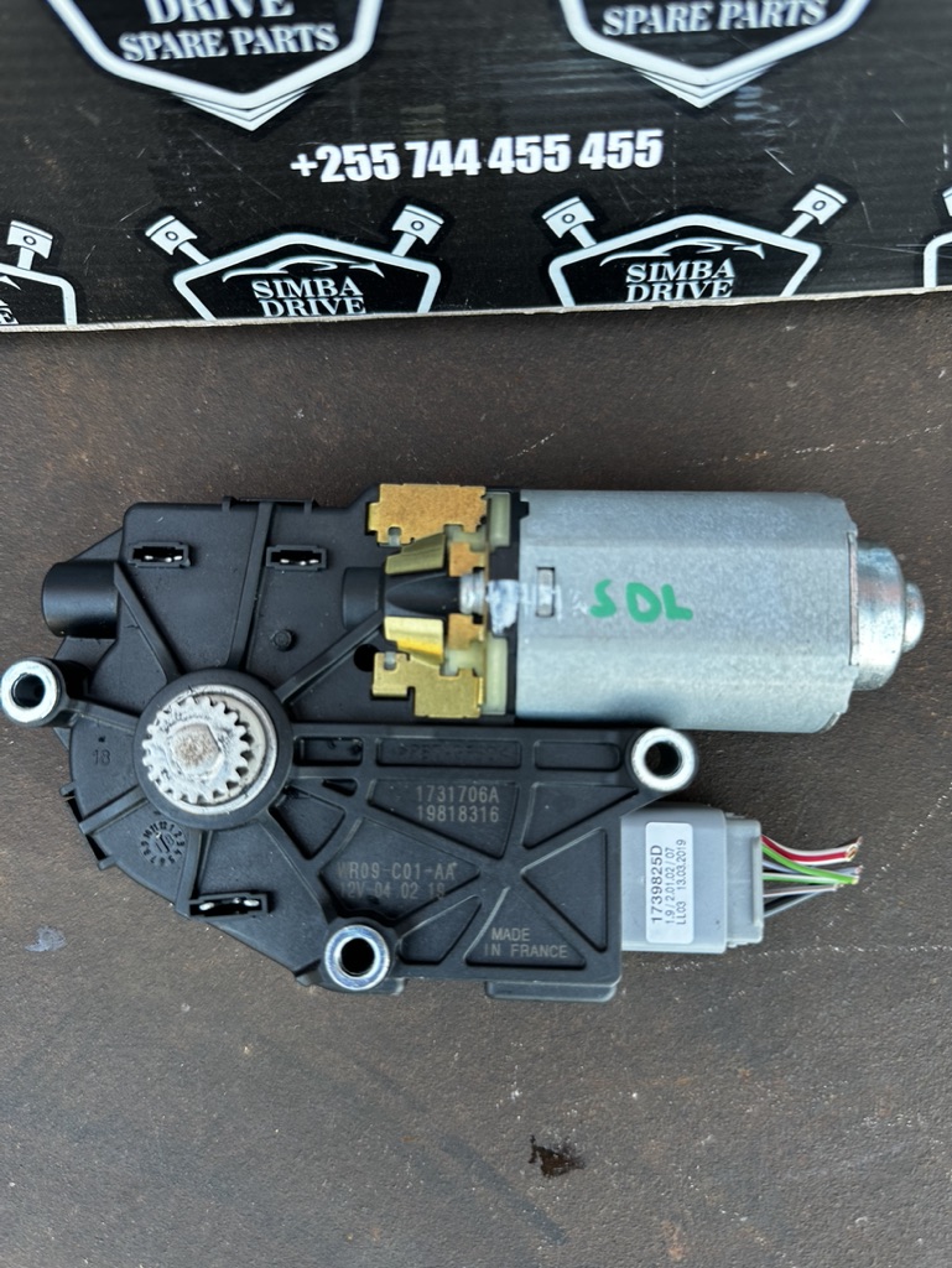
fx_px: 879
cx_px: 476
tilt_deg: -86.0
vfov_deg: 71.6
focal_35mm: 24
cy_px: 634
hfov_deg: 56.9
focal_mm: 6.86
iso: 100
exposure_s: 1/121
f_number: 1.78
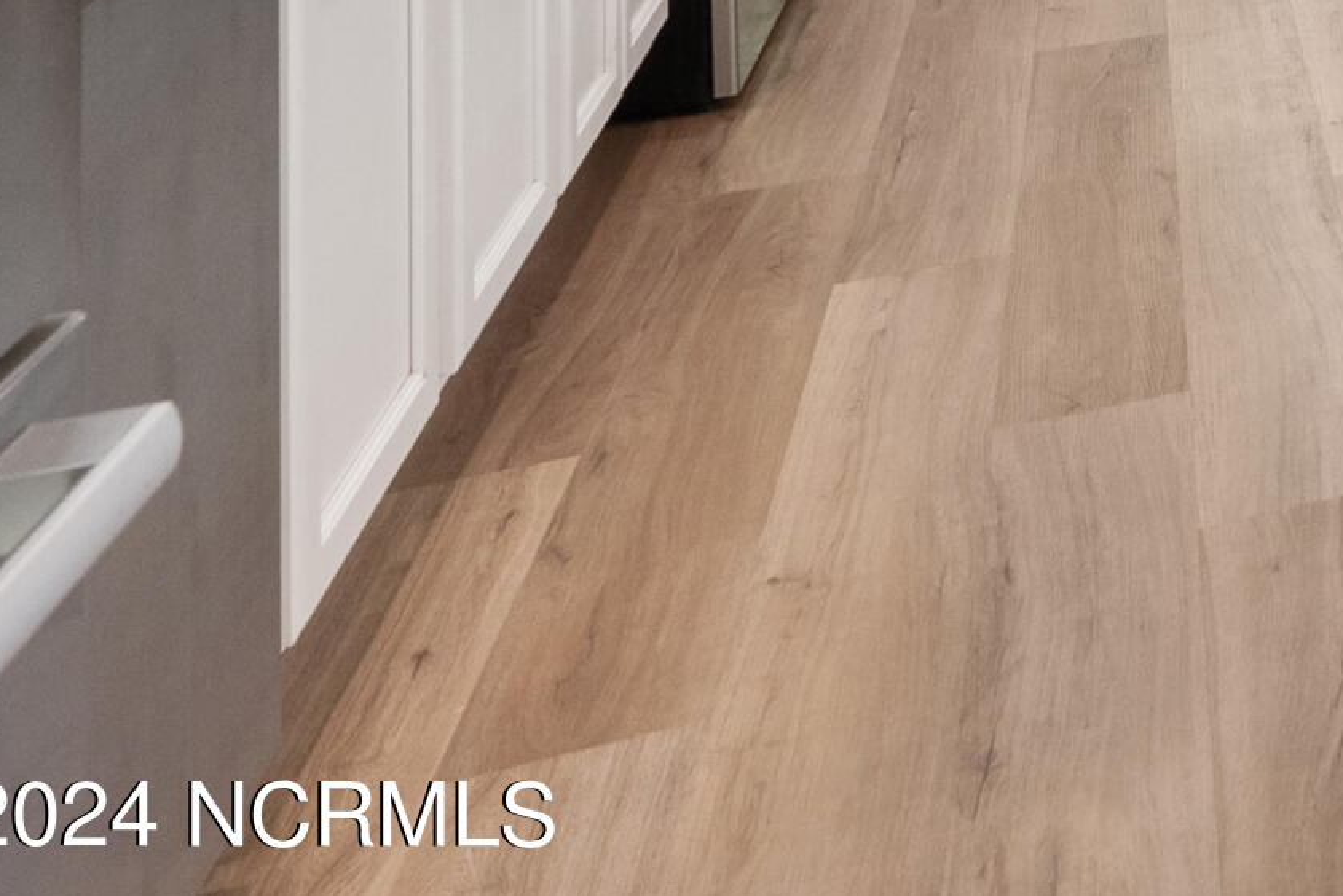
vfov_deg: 19.1
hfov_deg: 23.2
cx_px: 2279
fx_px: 2127
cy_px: -635
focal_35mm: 57
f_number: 7.1
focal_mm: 16
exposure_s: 1/15
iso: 1250
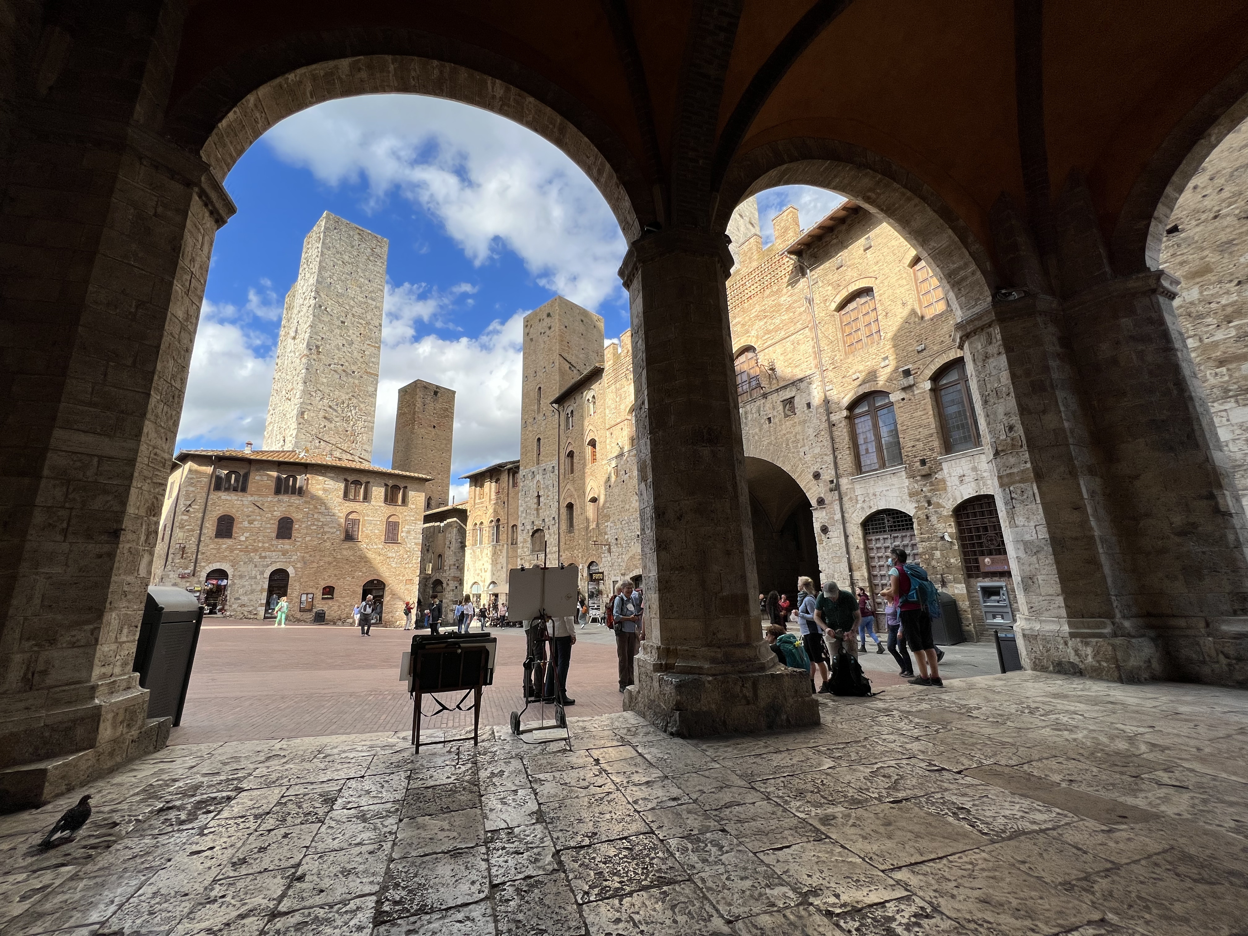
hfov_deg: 106.2
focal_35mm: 13
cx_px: 624
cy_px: 468
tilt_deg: +13.5
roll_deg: +2.2
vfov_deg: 89.9
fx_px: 469
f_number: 1.8
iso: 32
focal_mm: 1.57
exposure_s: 1/995
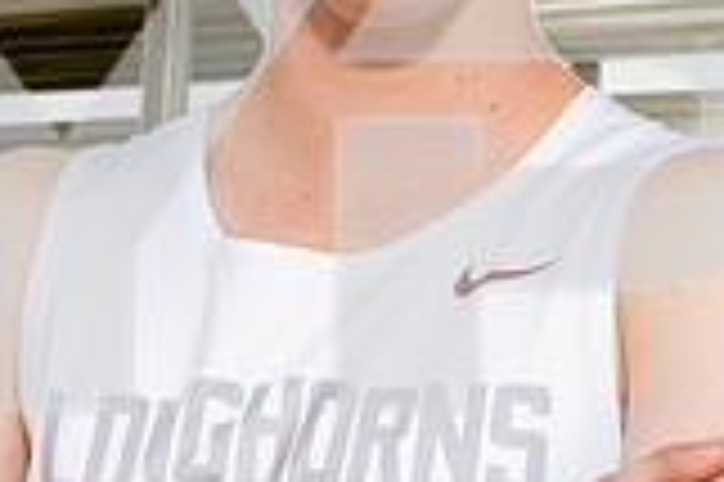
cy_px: 178
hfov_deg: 15.8
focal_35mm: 130
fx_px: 2612
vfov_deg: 10.5
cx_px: 247
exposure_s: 1/125
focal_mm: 36
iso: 100
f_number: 8
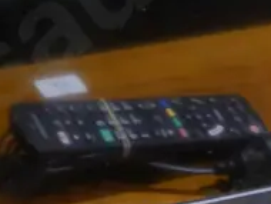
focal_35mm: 183
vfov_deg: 8.1
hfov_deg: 10.8
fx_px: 1434
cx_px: 120
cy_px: -16
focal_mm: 17
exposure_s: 1/60
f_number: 4
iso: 1600
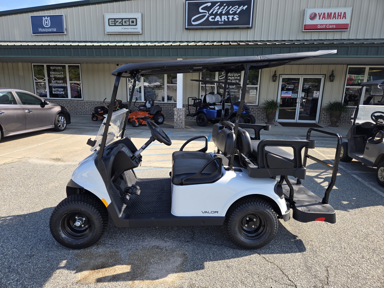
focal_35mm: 23
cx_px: 192
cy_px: 144
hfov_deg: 73.9
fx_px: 255
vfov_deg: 58.9
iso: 25
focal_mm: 5.4
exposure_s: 1/604
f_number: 1.8
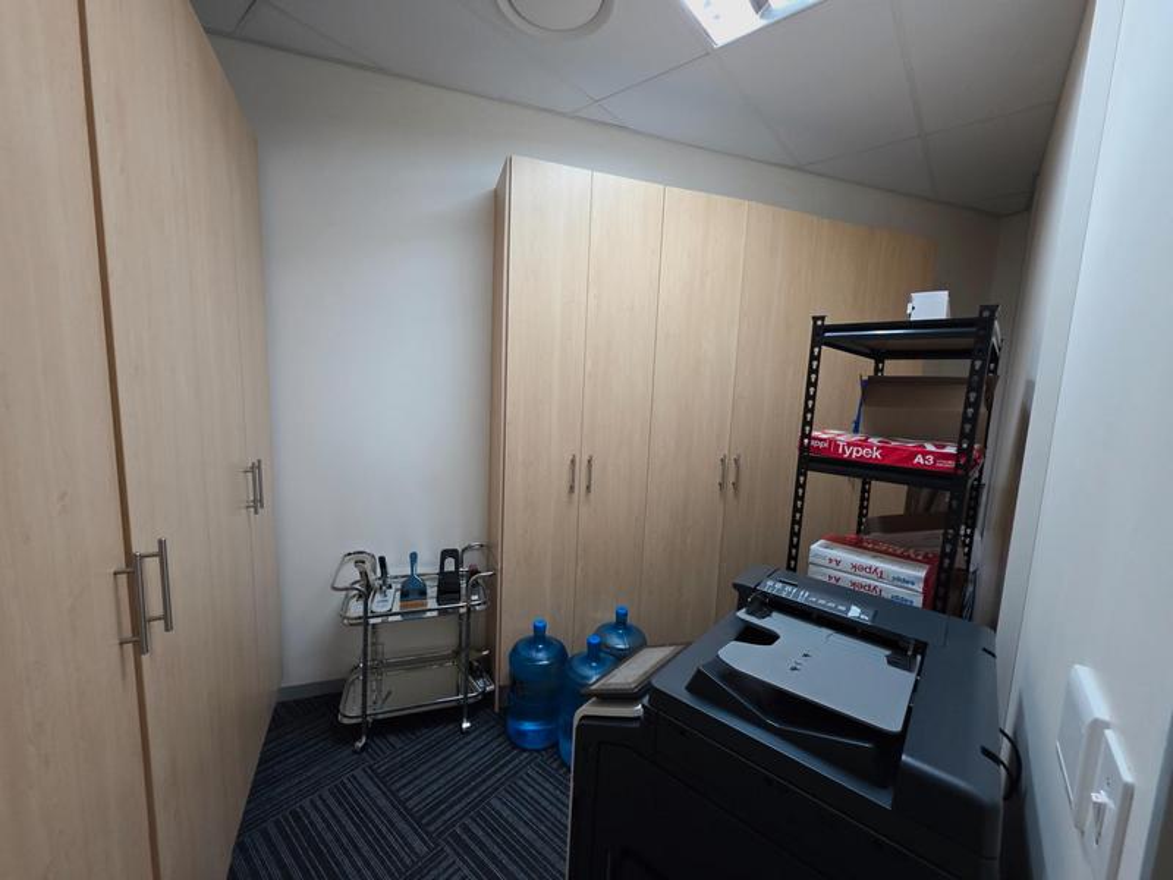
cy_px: 440
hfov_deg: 106.2
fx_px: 441
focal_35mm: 13
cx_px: 586
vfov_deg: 89.9
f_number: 1.9
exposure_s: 1/50
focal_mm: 2.2
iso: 250
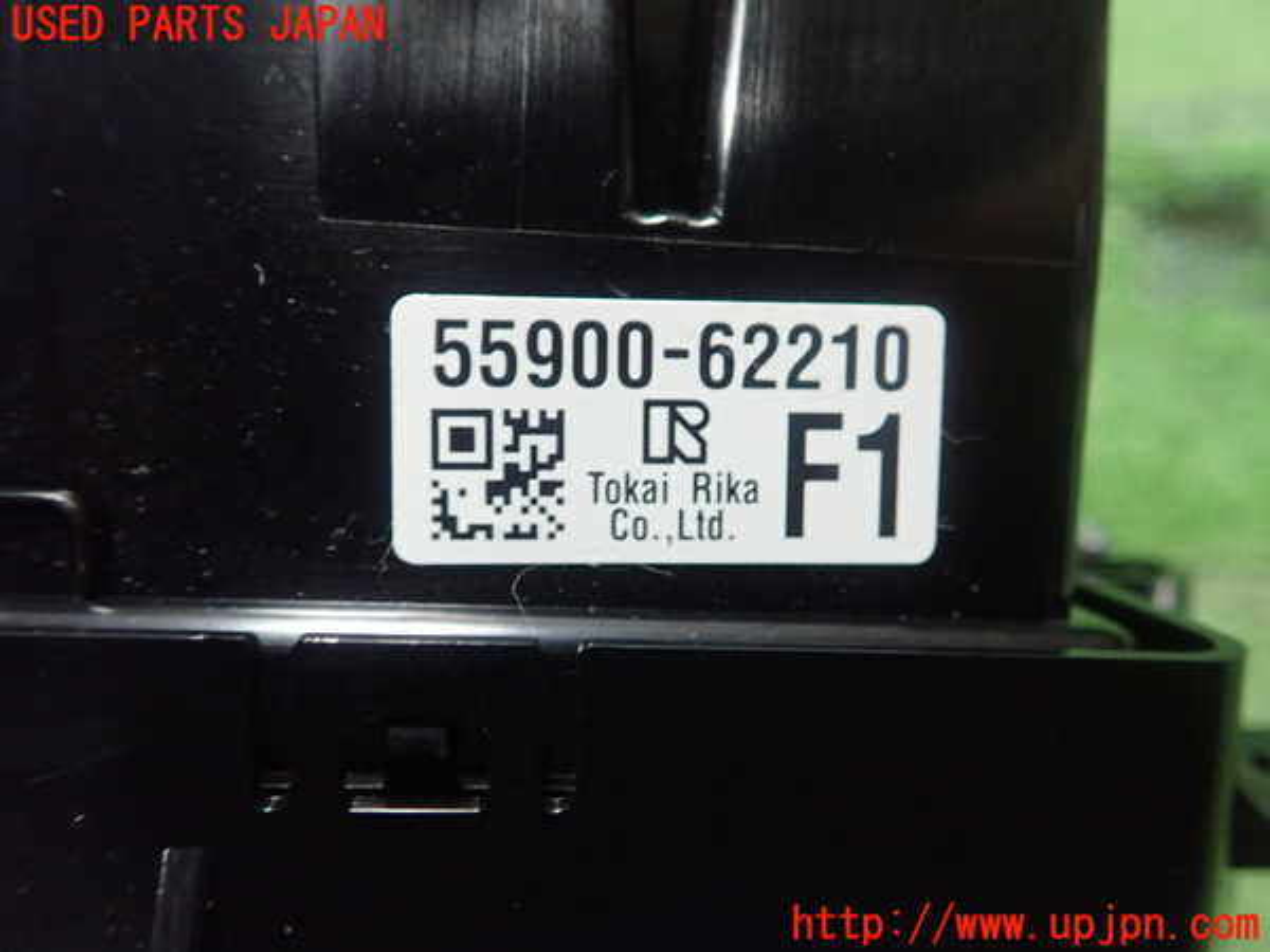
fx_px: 1101
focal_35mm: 30
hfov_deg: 60.0
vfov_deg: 46.8
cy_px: 476
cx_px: 635
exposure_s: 1/125
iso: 800
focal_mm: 5.5
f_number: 2.3
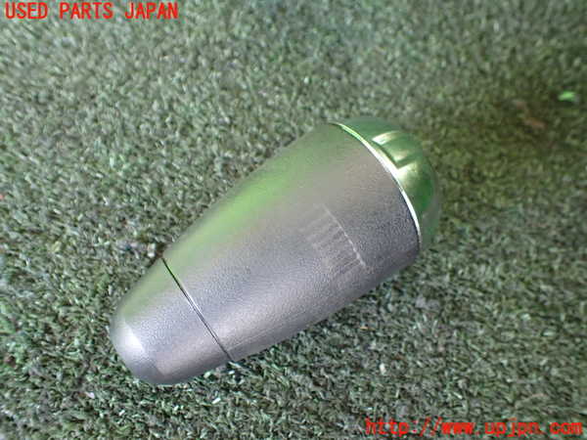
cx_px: 294
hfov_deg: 60.0
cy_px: 220
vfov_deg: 46.8
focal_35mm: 30
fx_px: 509
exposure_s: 1/125
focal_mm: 5.4
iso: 800
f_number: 2.3
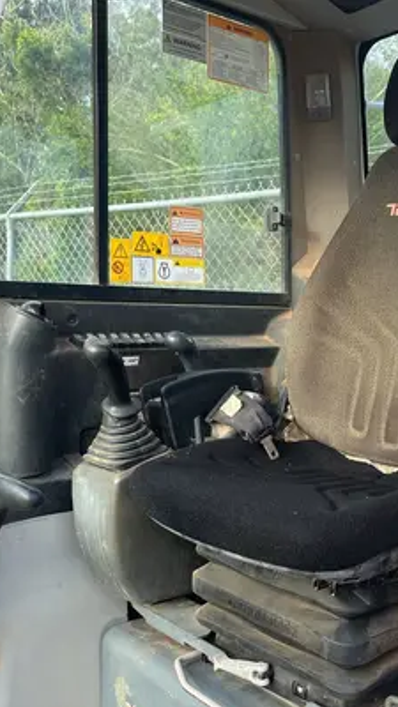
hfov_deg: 30.3
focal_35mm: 39
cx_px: 255
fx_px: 732
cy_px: 363
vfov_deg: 51.6
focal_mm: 5.1
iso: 40
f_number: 1.6
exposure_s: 1/225
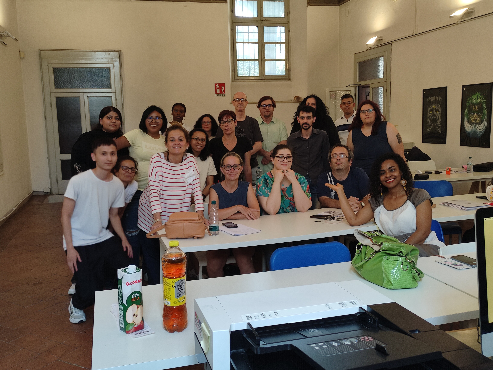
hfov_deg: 69.4
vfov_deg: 54.9
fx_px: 356
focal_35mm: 25
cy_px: 185
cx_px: 246
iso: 194
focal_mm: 5.43
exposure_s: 1/50
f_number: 1.89
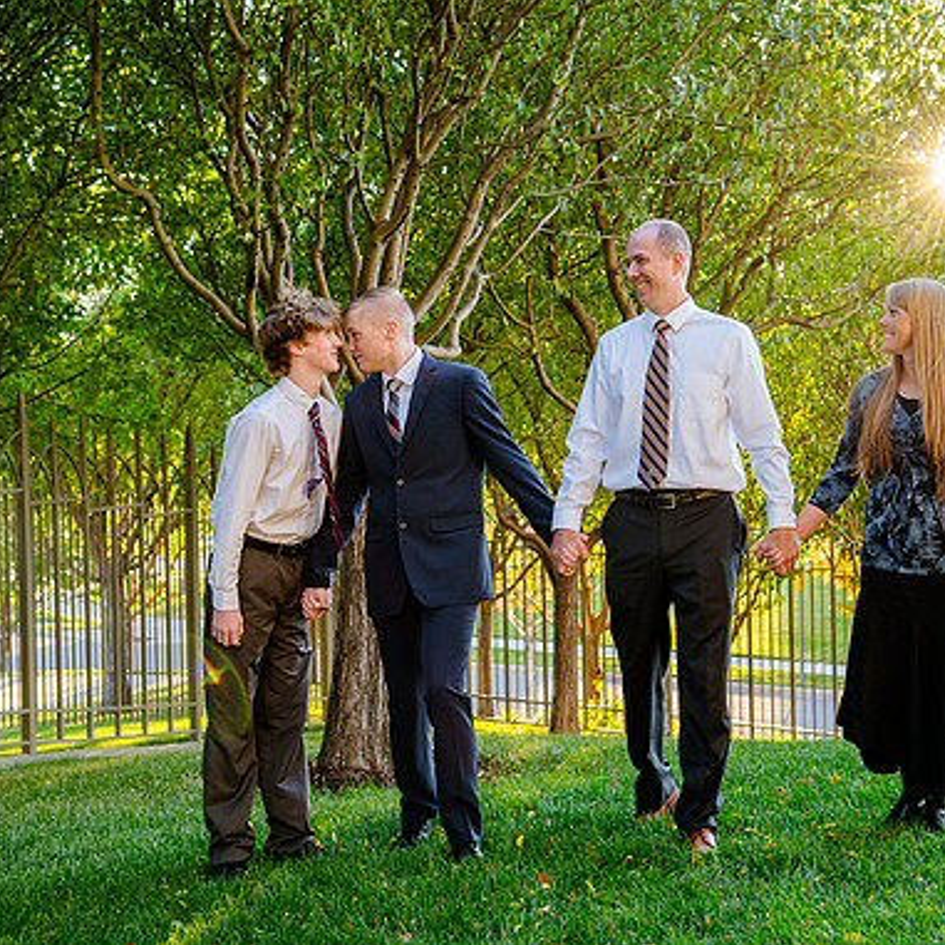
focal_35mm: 78
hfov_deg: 22.2
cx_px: 582
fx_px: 2409
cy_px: 416
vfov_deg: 22.2
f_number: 5.6
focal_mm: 52
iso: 800
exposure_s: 1/100
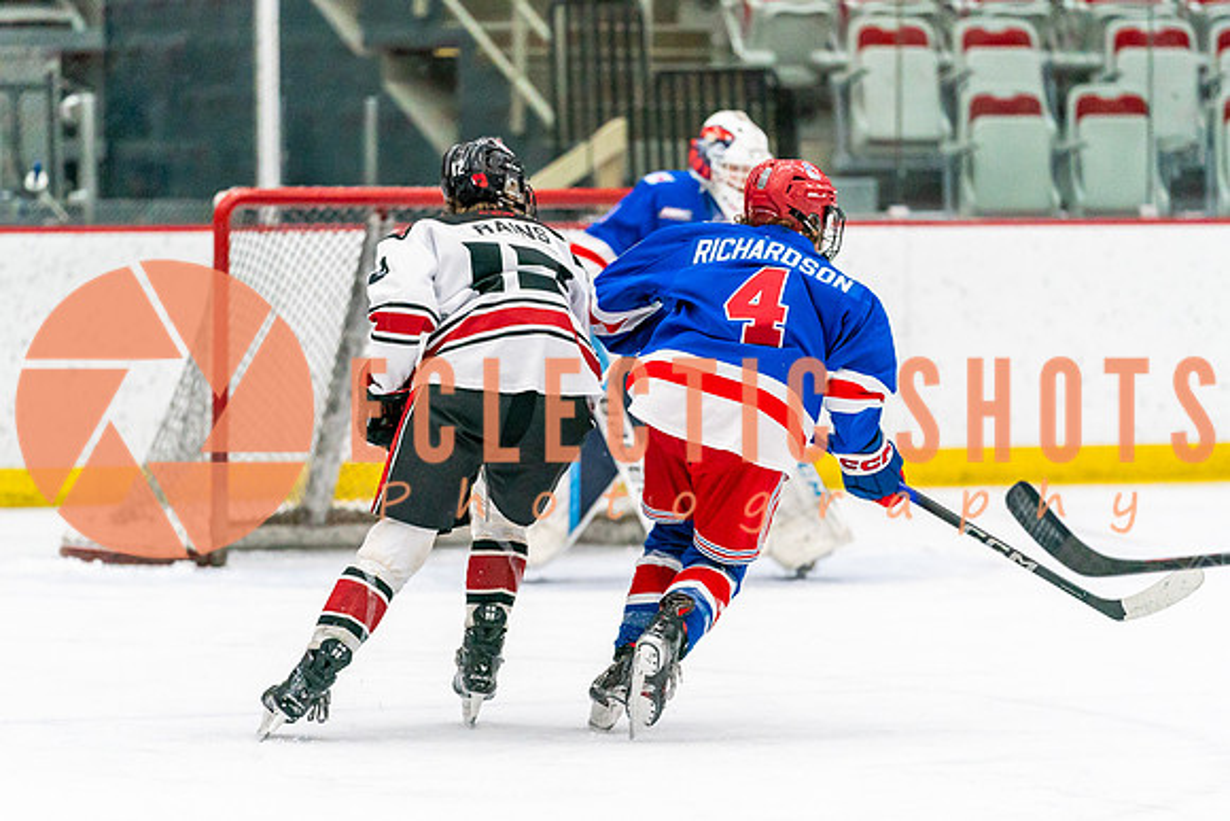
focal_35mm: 256
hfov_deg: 8.0
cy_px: 474
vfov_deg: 5.4
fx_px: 8746
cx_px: 540
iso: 3200
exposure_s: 1/1250
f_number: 2.8
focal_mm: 200
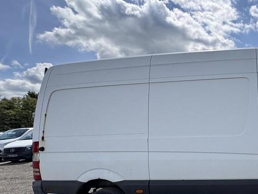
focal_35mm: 26
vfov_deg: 52.4
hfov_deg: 57.7
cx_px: 232
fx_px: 194
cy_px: 125
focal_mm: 2.22
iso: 50
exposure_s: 1/2494
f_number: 2.2
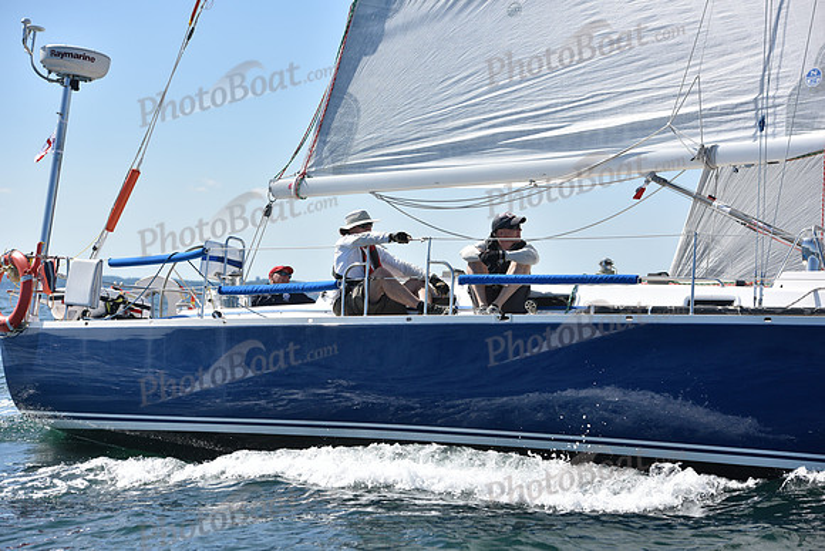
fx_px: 2338
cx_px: 412
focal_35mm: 102
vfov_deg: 13.4
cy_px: 276
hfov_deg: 20.0
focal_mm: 102
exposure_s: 1/2000
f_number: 5
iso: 250
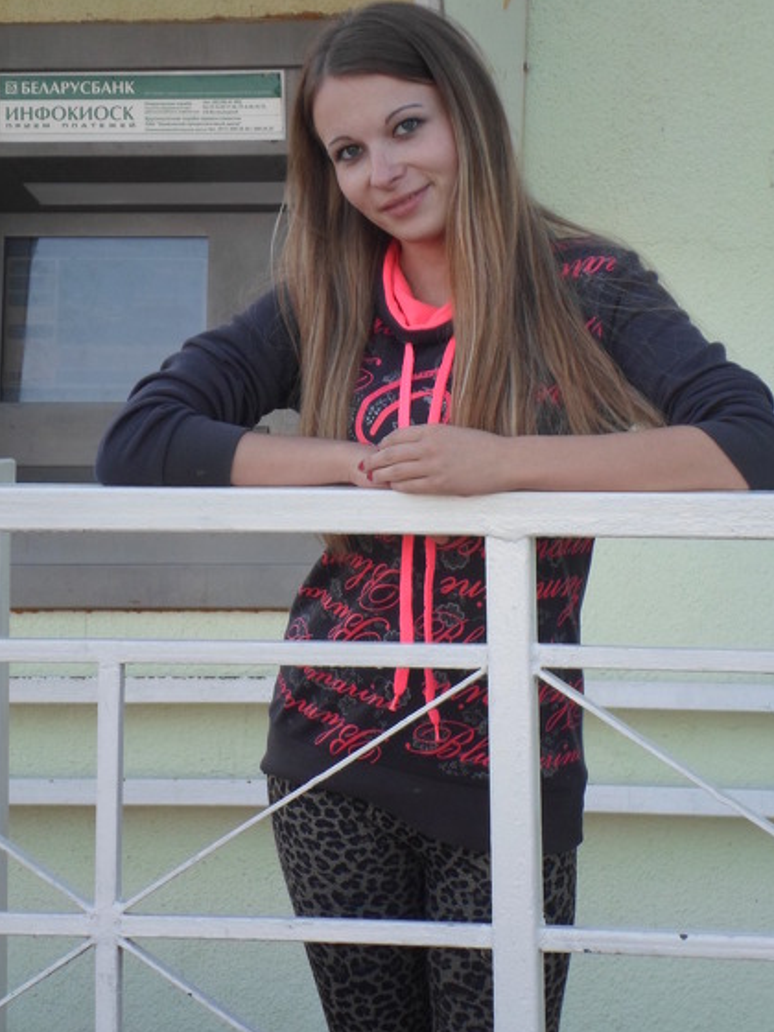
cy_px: 503
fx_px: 3995
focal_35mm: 134
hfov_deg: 11.1
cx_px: 394
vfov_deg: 14.7
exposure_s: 1/60
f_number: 6.3
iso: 120
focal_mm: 22.5
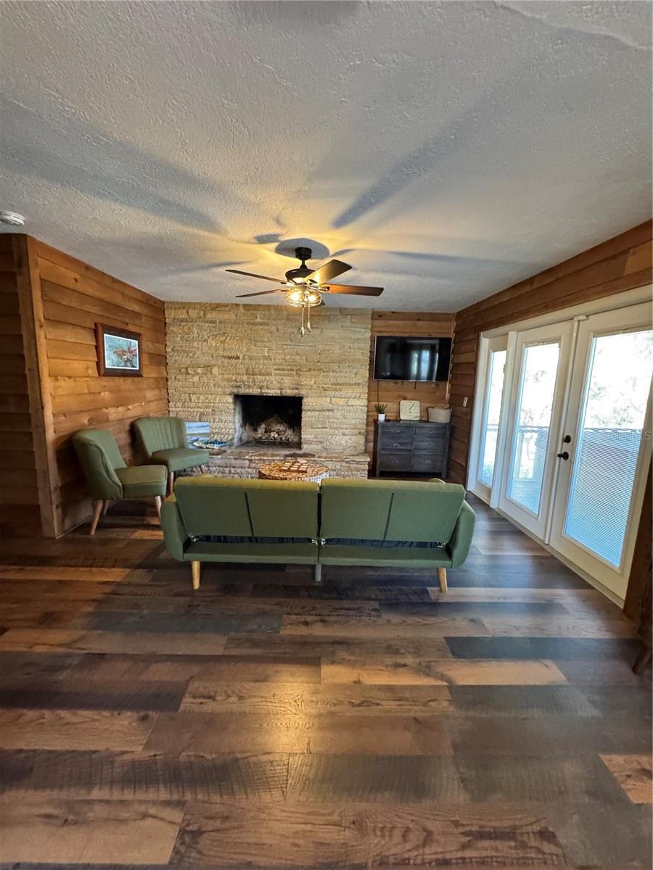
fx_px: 352
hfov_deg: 85.7
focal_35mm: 14
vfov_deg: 102.1
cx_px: 326
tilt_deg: -10.7
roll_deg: -1.3
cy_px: 435
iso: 640
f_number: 2.2
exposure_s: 1/60
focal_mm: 2.22
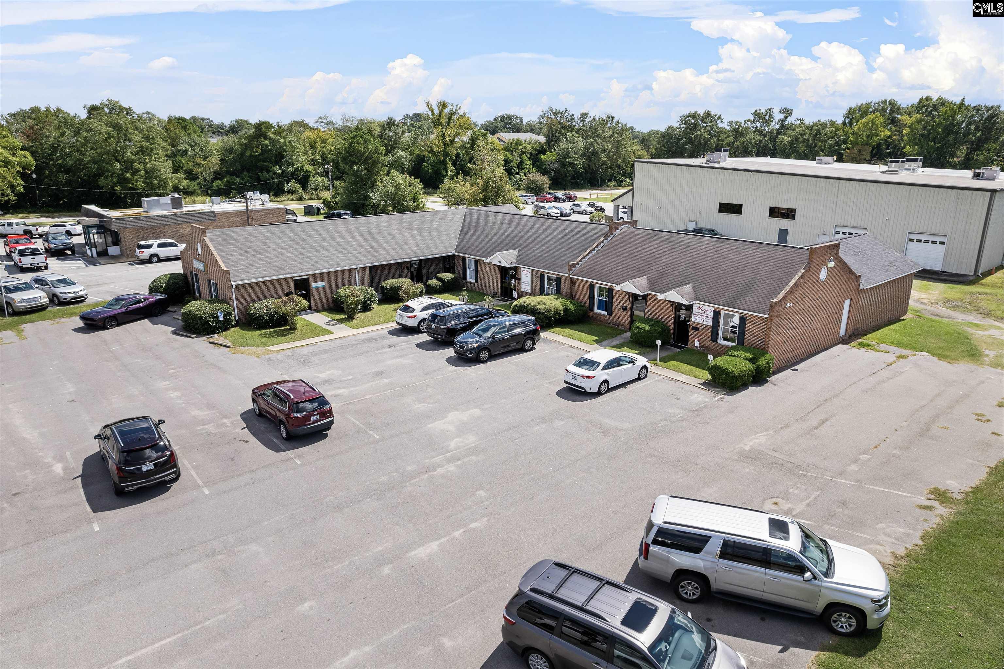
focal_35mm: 22
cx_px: 502
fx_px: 613
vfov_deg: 57.2
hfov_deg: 78.6
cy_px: 334
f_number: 2.8
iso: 100
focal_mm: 8.38
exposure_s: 1/5000
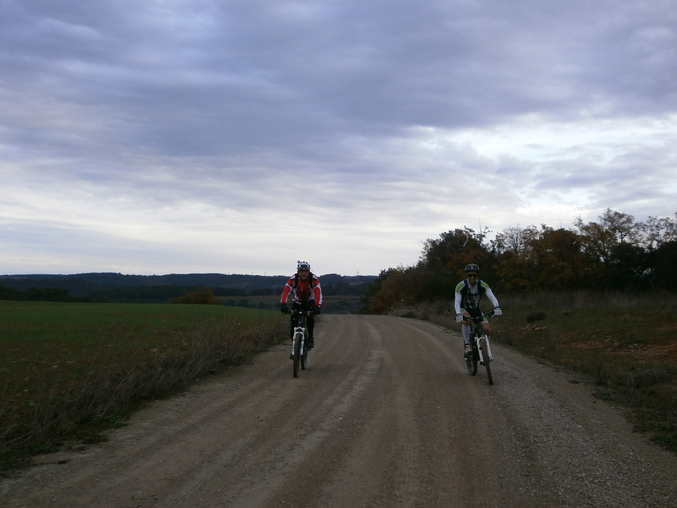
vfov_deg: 36.8
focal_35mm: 39
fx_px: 763
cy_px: 254
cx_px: 338
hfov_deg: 47.9
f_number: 3.4
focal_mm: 6.9
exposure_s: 1/320
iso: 100
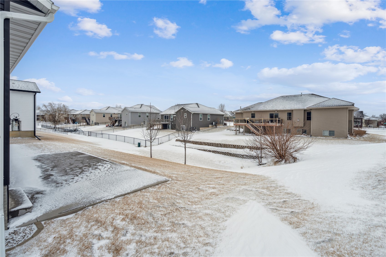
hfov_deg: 96.7
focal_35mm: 16
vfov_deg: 73.7
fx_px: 172
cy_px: 128
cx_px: 193
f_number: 10
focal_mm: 16
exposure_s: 1/640
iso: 400
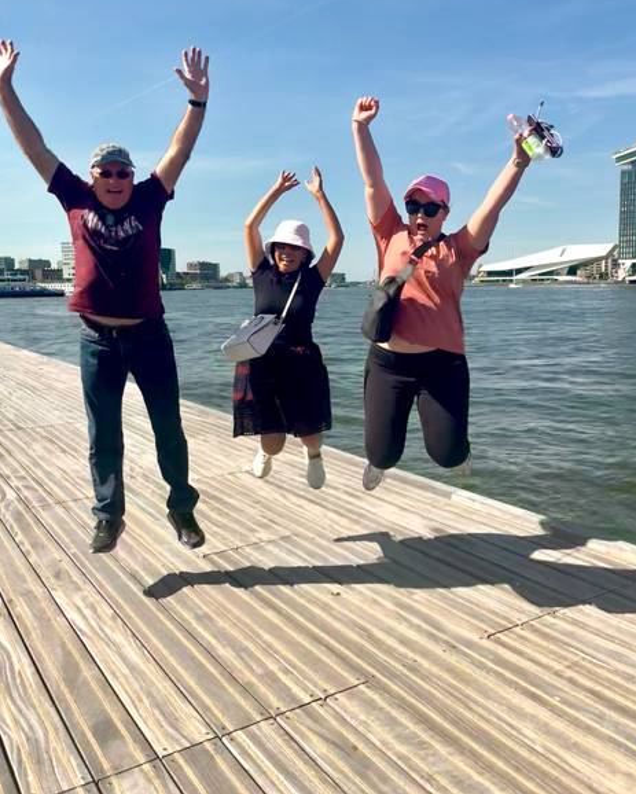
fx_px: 635
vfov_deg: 63.9
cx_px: 319
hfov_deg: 53.2
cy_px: 356
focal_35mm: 27
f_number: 1.6
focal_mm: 5.1
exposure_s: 1/4202
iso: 32
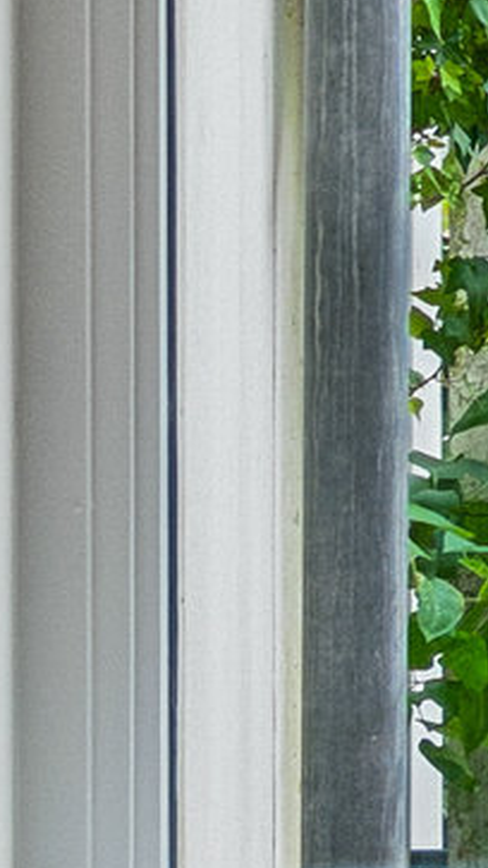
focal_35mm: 364
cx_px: 2717
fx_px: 8379
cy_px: 383
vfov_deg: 5.9
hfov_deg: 3.1
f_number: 6.7
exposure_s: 1/125
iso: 200
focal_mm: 42
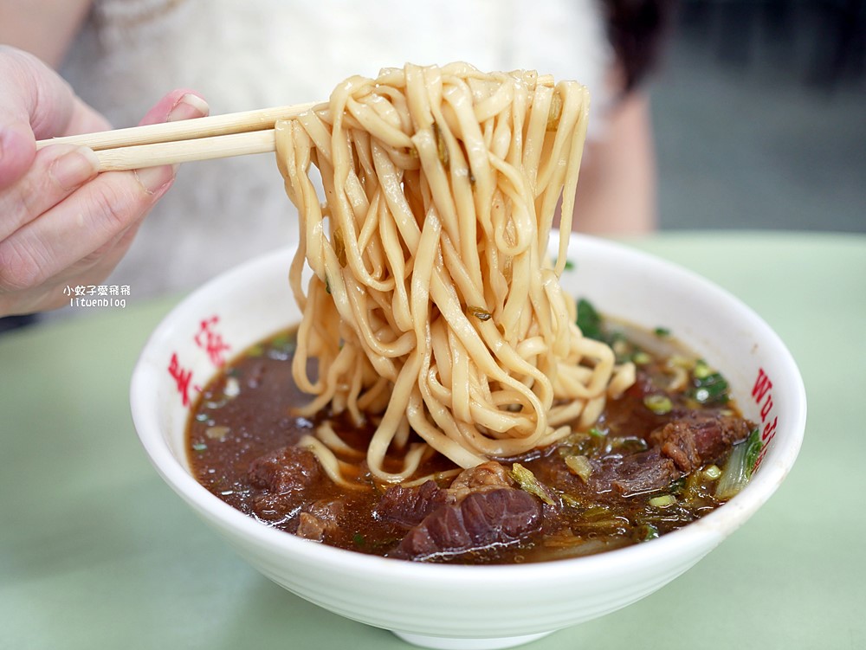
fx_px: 1251
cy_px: 325
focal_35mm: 50
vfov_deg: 29.1
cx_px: 433
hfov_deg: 38.2
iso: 200
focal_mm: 25
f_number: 1.8
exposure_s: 1/160
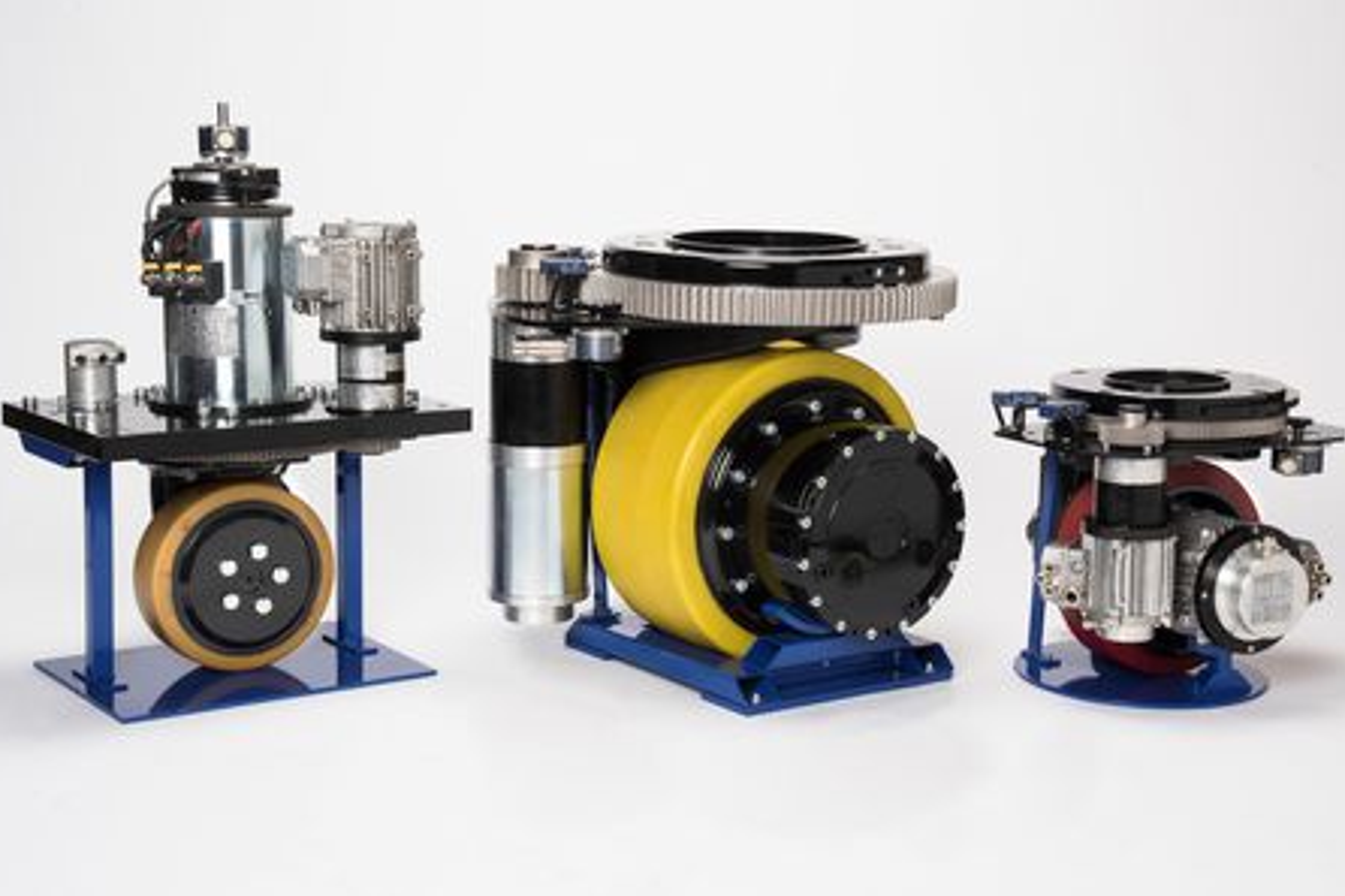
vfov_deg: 20.9
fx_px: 2427
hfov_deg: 31.0
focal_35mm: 65
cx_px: 666
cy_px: 424
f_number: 16
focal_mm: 58
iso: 100
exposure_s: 1/100
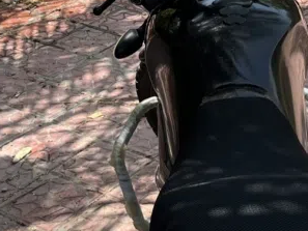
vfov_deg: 24.6
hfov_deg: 33.4
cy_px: -16
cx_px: 244
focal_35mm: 56
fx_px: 498
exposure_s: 1/1117
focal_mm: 5.1
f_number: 1.6
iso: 50
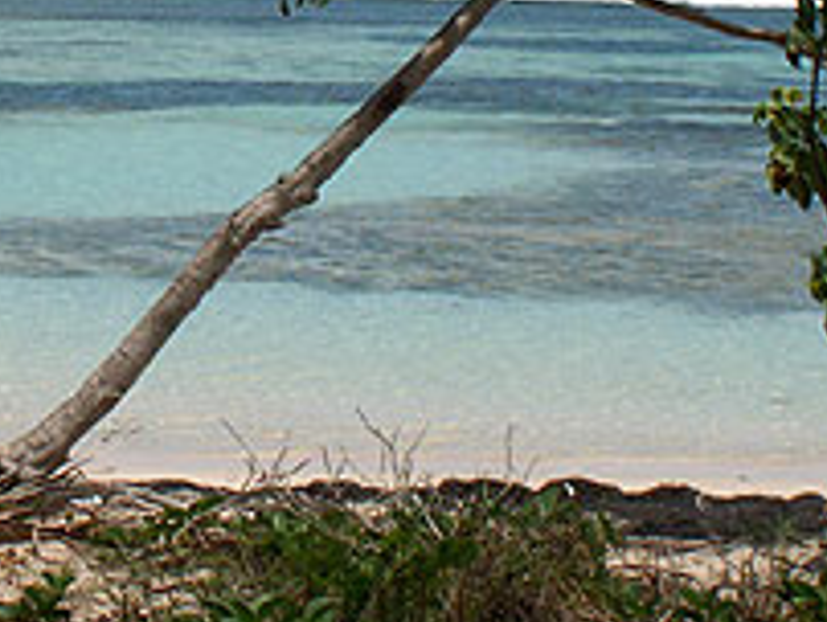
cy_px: -8
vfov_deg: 12.2
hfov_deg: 16.2
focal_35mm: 120
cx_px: 70
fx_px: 2870
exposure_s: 1/320
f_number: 8
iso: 50
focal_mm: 9.05
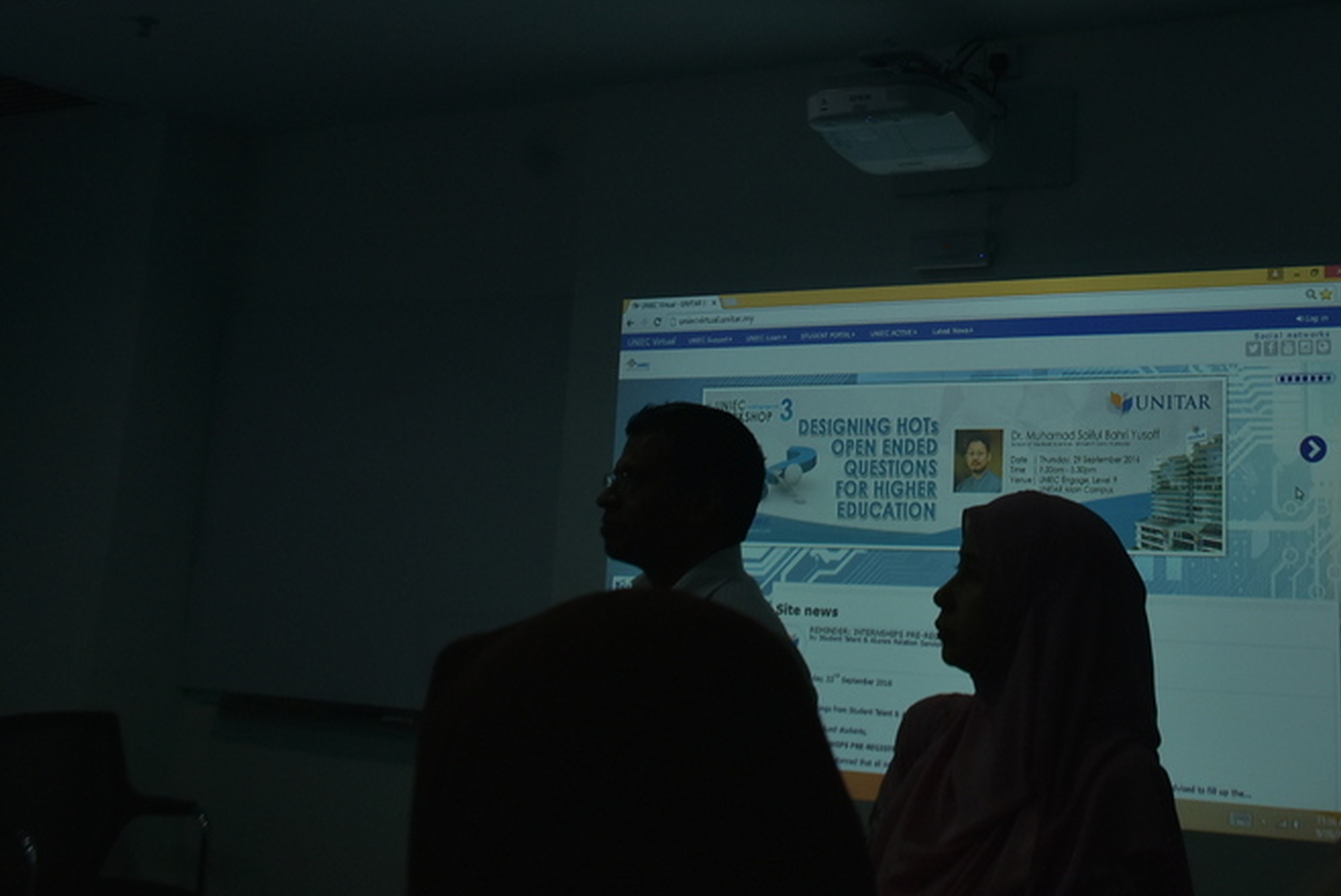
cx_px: 931
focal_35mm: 42
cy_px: 266
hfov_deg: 45.4
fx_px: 1566
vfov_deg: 31.6
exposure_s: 1/250
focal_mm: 18
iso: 400
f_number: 7.1
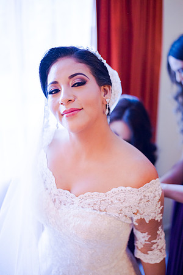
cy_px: 138
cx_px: 92
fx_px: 381
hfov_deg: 27.0
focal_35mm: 50
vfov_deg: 39.6
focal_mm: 50
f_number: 1.8
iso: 1600
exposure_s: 1/500
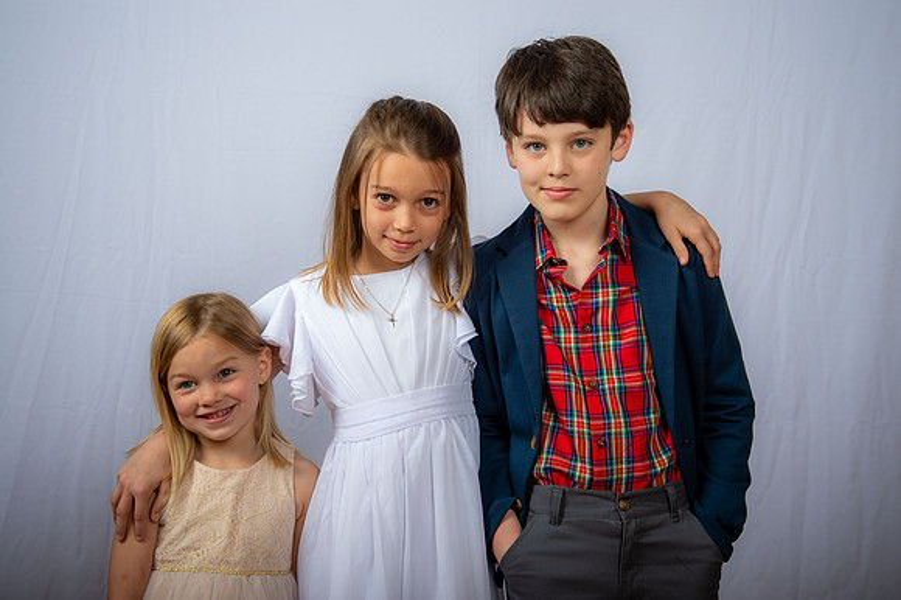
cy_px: 300
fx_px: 1201
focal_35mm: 48
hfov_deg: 41.1
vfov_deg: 28.0
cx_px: 450
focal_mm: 48
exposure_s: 1/200
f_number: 6.3
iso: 250
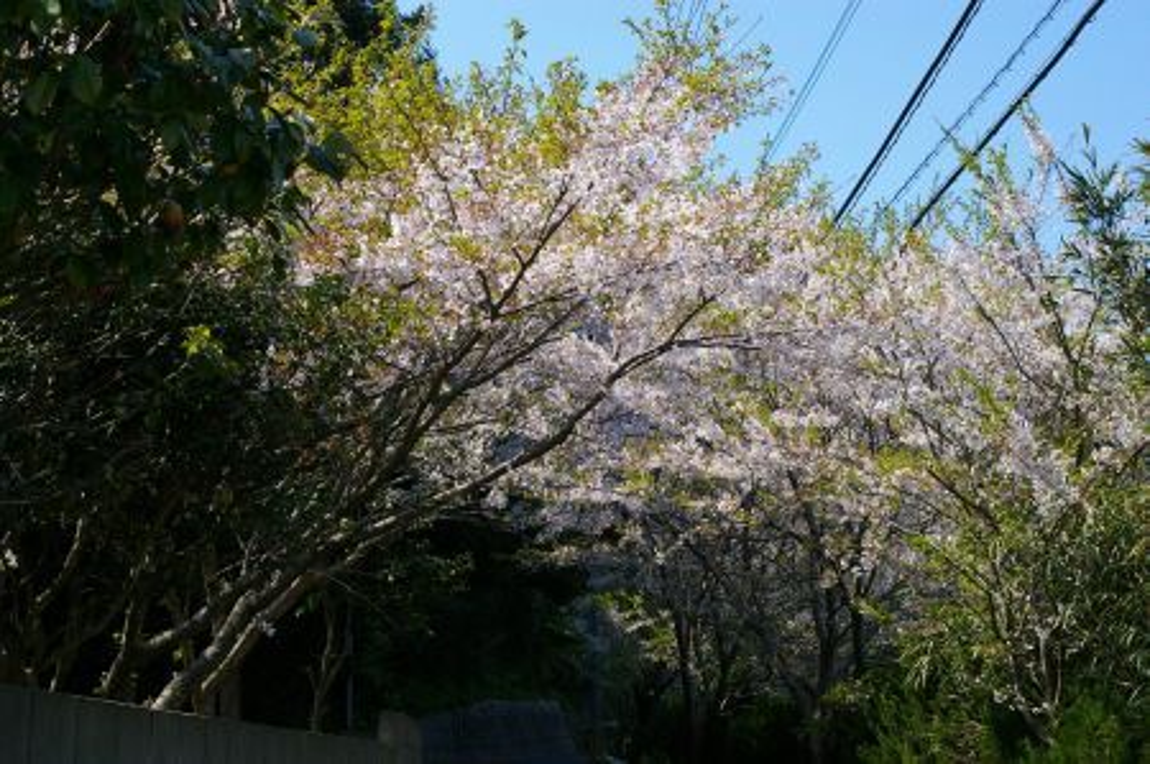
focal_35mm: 60
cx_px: 575
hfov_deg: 33.4
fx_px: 1915
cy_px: 382
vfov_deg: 22.6
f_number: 8
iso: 200
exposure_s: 1/250
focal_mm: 40
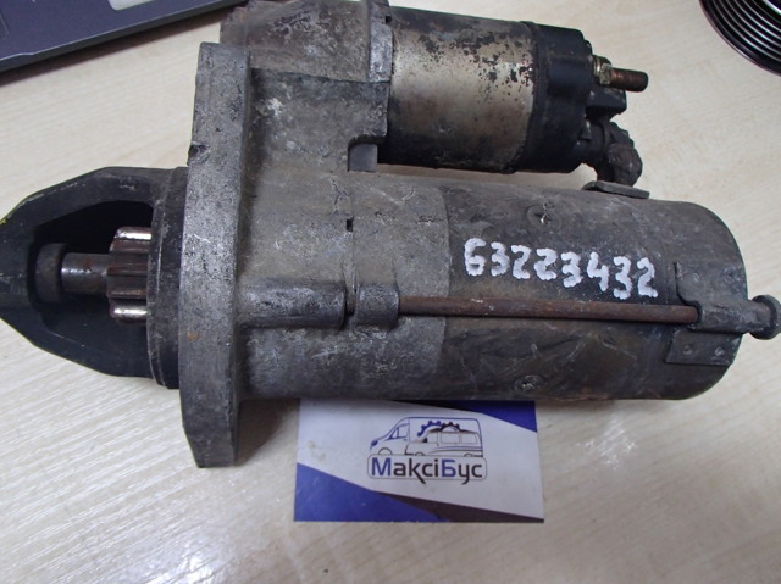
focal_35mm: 28
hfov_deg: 63.5
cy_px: 292
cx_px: 390
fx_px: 631
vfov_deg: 49.7
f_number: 3.9
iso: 500
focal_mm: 5
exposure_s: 1/30
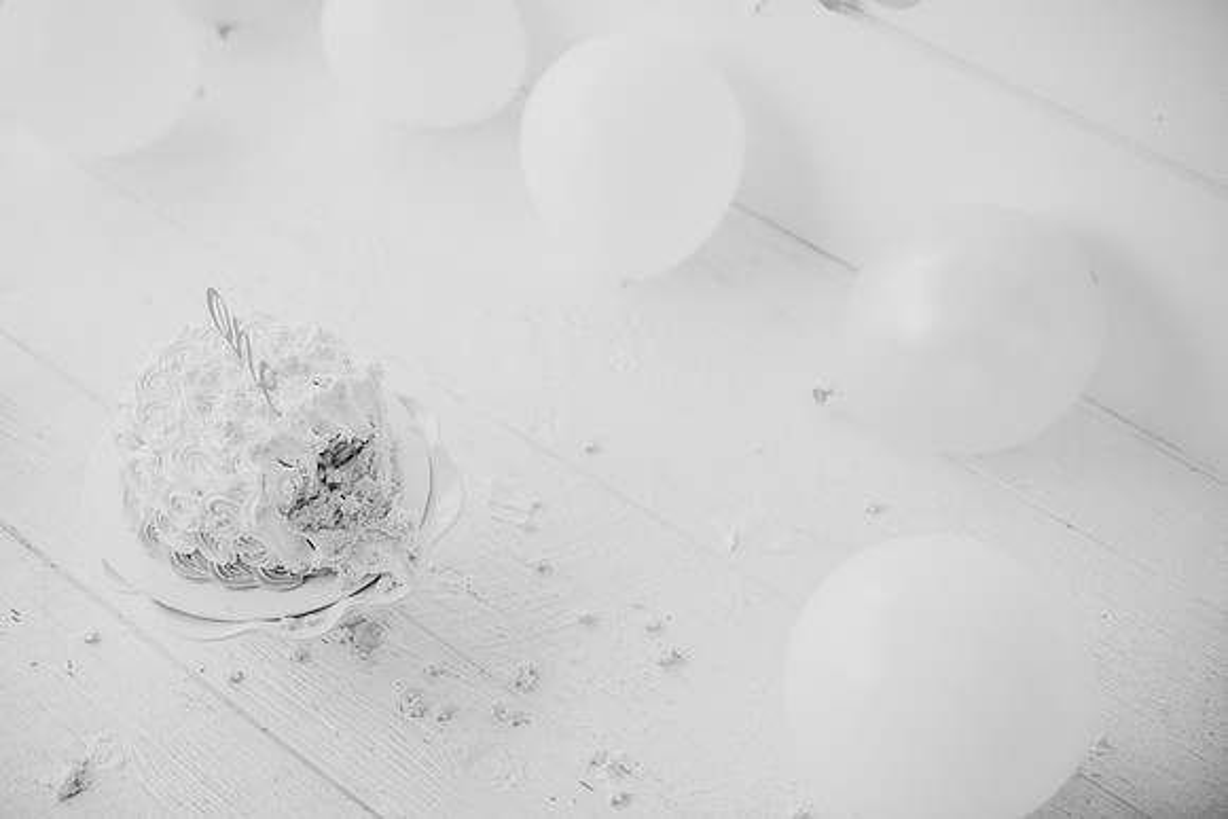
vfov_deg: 27.0
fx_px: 1706
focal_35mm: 50
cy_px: 410
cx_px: 614
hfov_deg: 39.6
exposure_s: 1/160
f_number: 2.2
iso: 125
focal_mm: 50
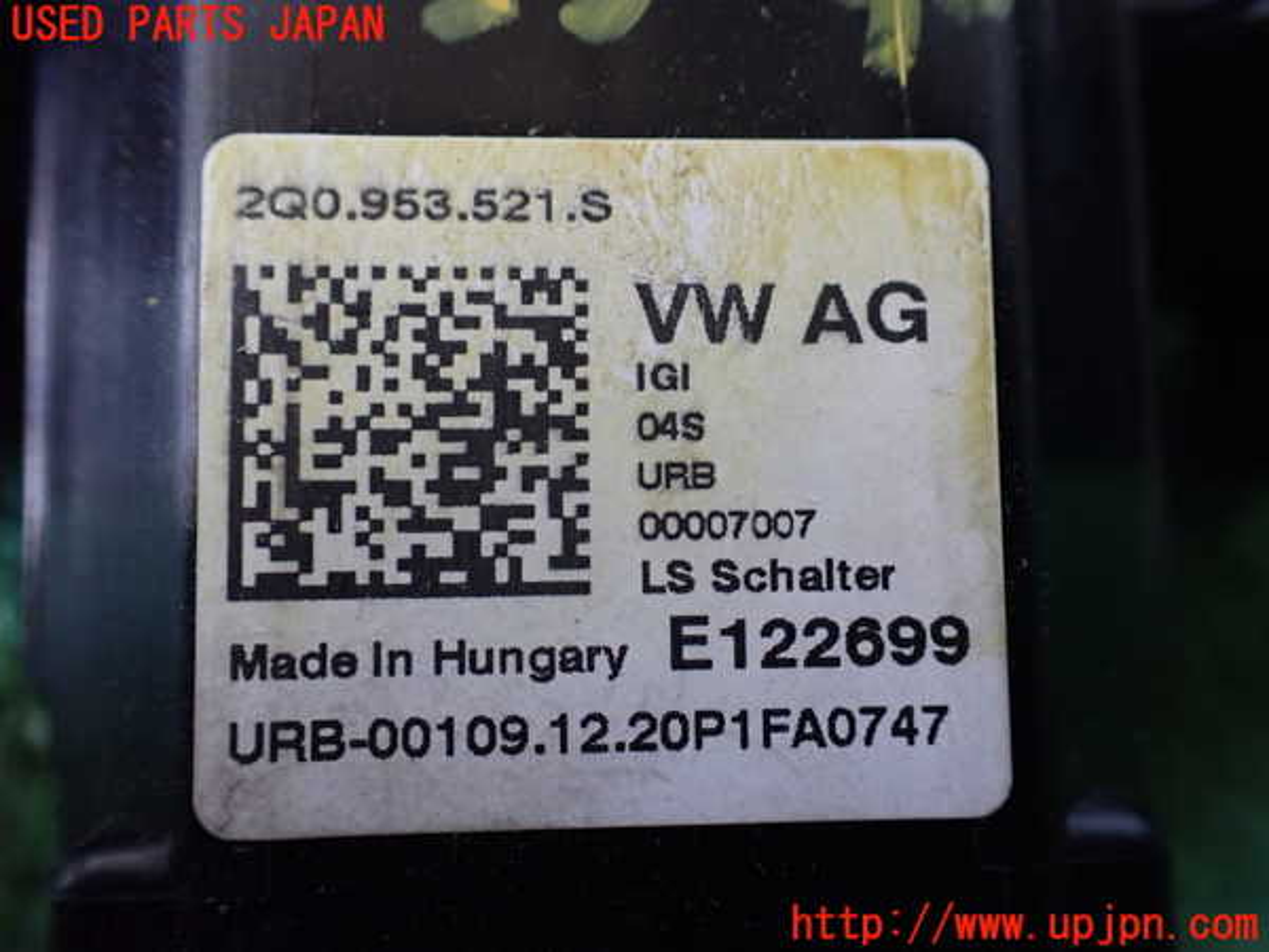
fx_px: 1100
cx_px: 634
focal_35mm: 30
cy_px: 476
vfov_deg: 46.8
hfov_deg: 60.0
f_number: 2.3
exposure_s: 1/100
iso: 800
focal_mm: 5.4
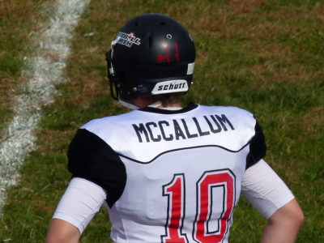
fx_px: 11232
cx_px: 162
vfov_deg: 1.2
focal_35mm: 1200
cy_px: 122
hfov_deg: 1.7
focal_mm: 108
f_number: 5
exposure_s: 1/1600
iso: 100
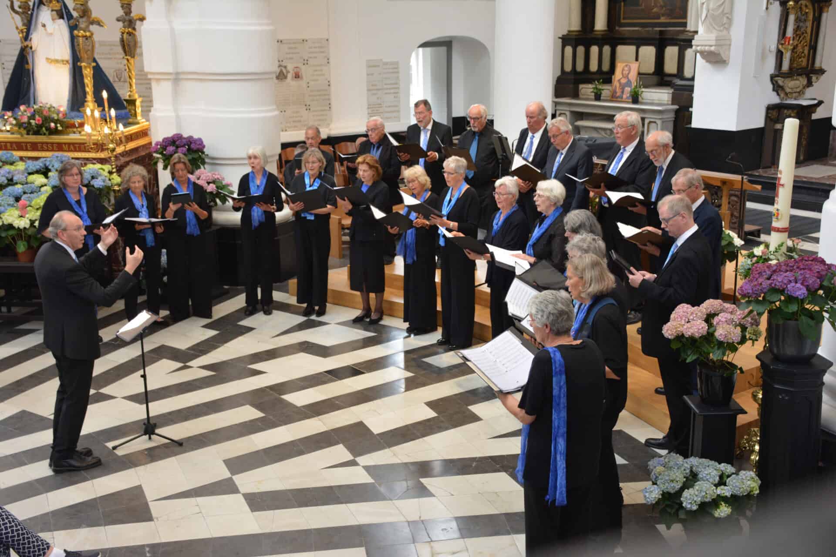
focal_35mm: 45
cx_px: 418
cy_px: 278
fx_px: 1045
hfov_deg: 43.6
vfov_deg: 29.9
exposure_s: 1/100
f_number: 4
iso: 800
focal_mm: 30
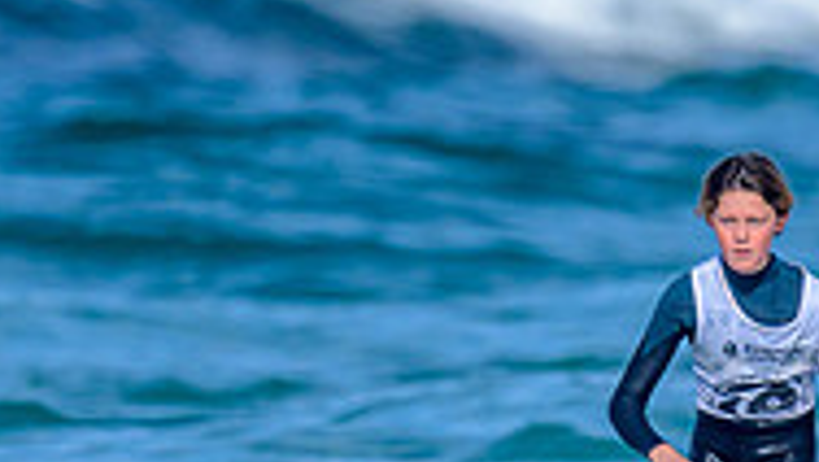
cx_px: 374
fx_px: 77312
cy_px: 497
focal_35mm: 3558
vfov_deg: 0.3
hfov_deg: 0.6
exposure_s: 1/2000
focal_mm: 800
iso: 250
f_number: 6.3
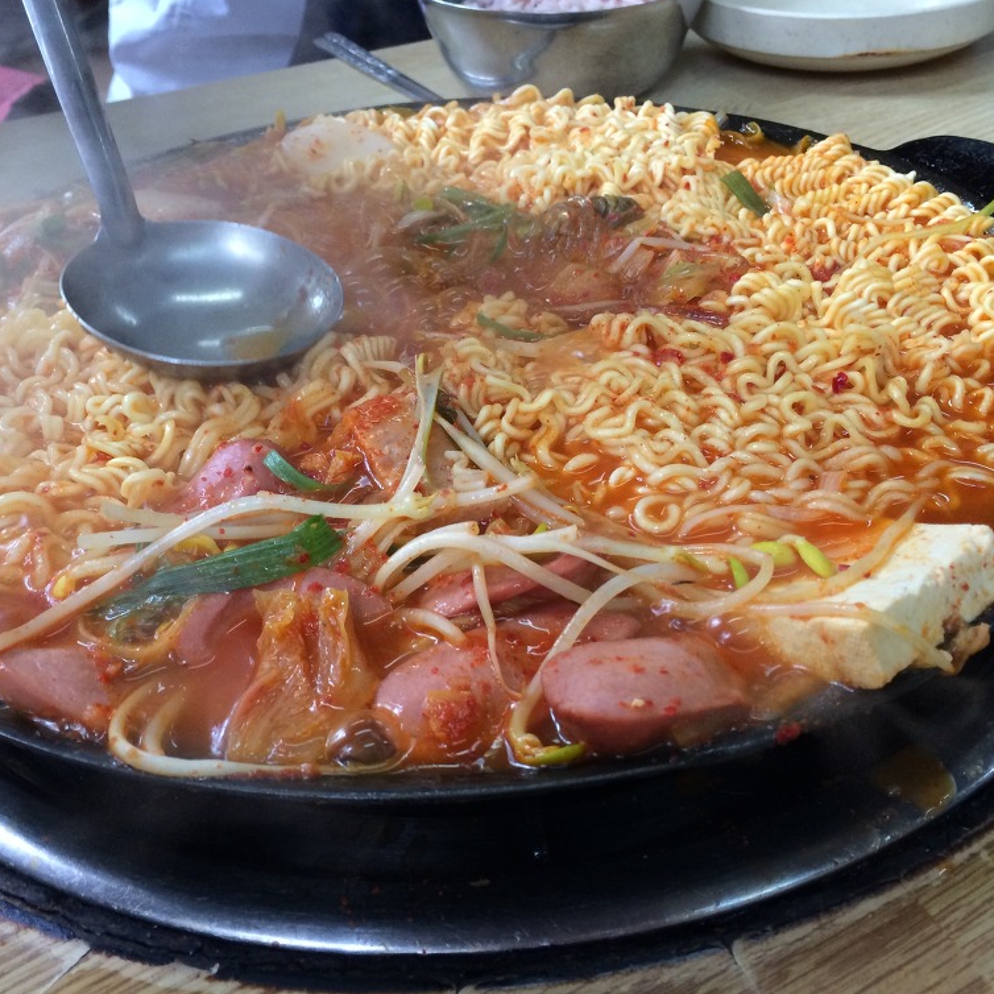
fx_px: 1170
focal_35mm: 36
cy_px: 494
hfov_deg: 46.0
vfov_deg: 46.0
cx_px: 450
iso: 64
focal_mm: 4.12
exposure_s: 1/30
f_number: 2.2
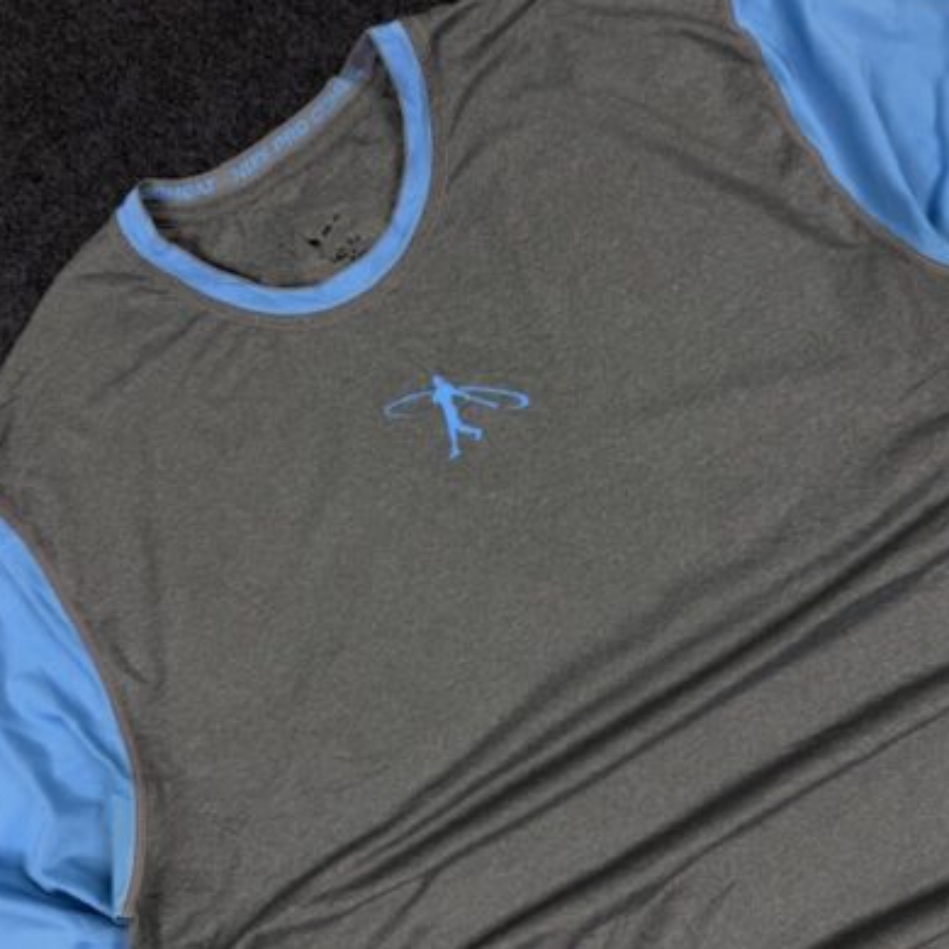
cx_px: 470
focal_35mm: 29
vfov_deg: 55.6
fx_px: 899
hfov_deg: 55.6
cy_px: 473
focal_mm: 6.76
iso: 64
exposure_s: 1/100
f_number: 1.78
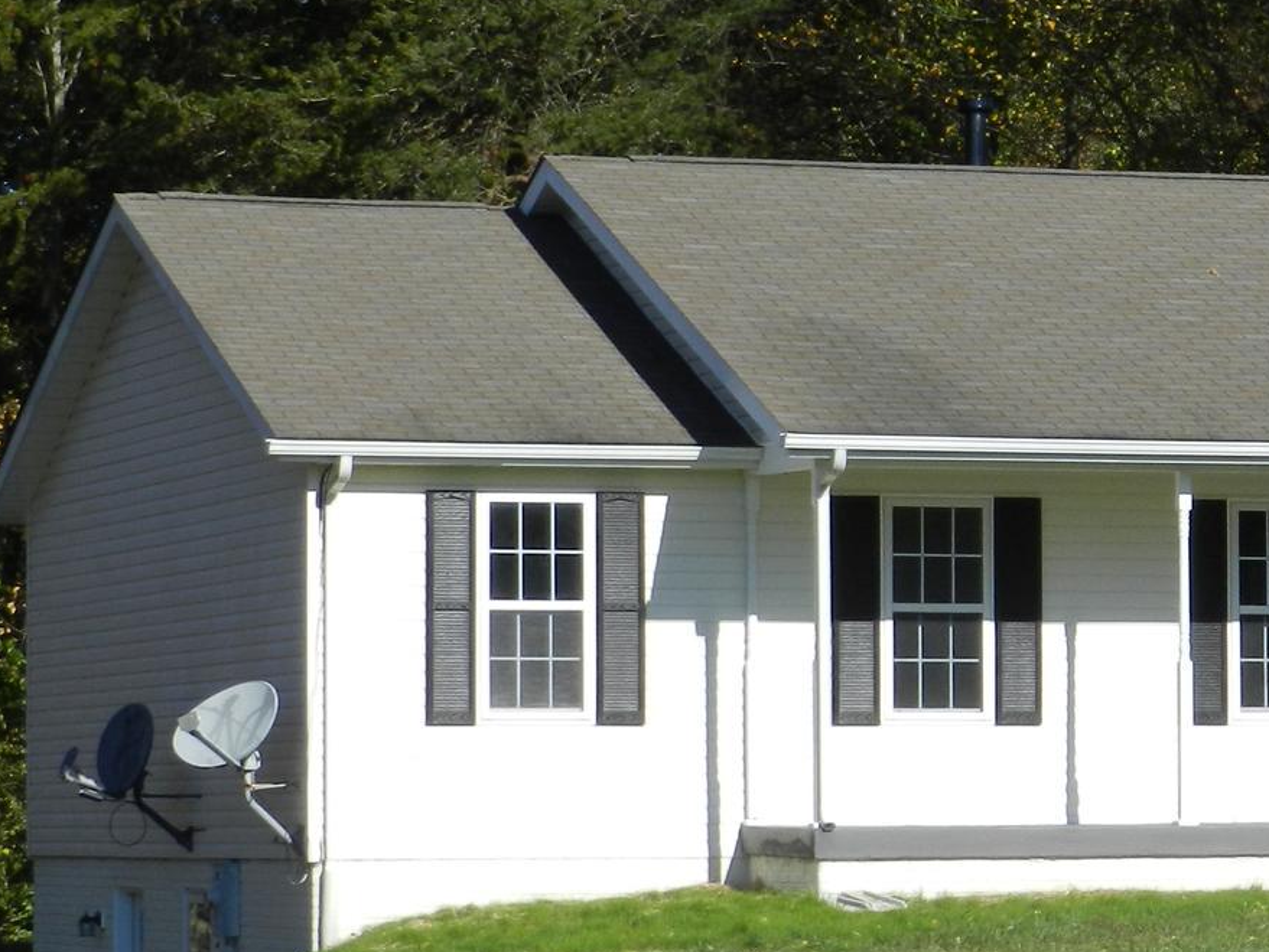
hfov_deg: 11.1
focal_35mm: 177
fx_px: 6491
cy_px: 405
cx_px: 1102
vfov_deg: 8.4
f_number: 4.8
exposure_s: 1/1000
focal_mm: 13.5
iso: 160
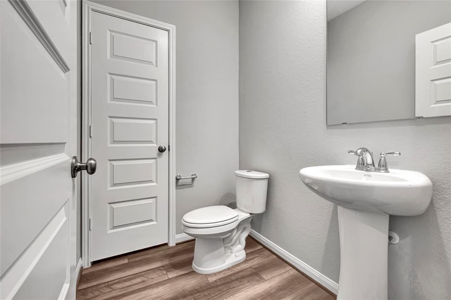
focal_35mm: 15
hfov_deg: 100.4
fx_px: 188
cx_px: 226
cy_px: 150
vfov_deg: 77.3
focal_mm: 10
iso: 400
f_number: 8
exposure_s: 1/20
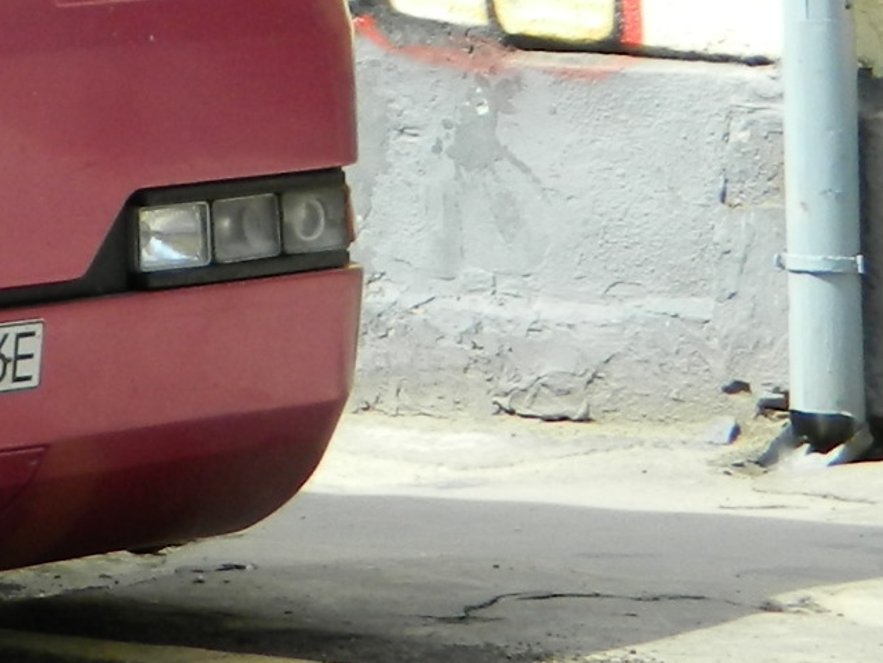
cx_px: -1251
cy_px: -587
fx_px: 5331
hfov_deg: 8.6
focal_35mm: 209
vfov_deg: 6.9
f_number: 3.5
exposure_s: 1/250
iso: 80
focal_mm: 7.3
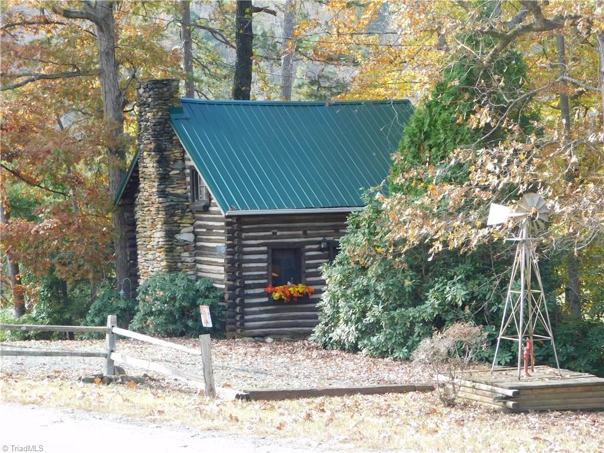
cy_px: 226
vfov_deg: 16.2
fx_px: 1588
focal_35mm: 91
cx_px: 302
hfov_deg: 21.5
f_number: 4.5
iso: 125
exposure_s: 1/100
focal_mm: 16.1
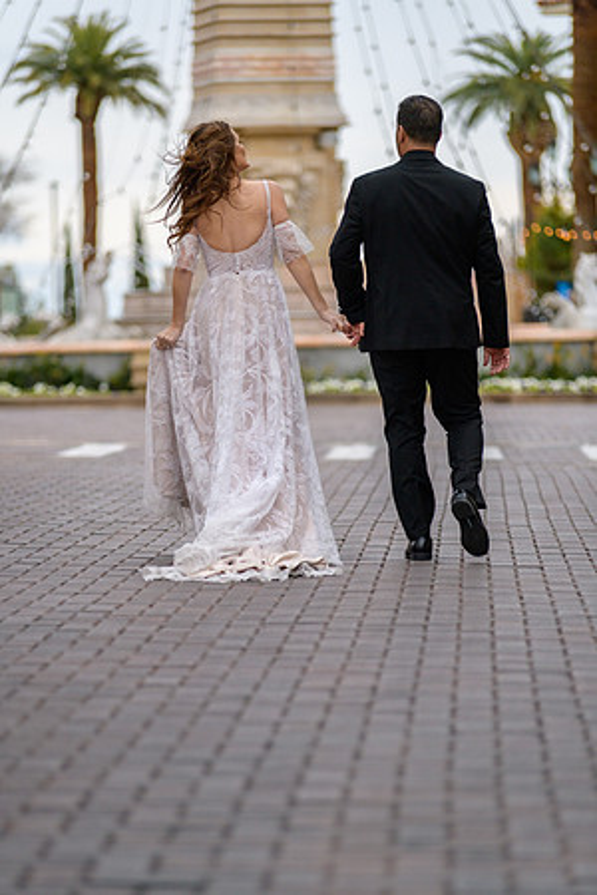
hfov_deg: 8.1
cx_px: 298
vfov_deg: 12.1
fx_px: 4228
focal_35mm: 170
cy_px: 448
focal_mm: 170
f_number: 2.8
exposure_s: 1/3200
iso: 250
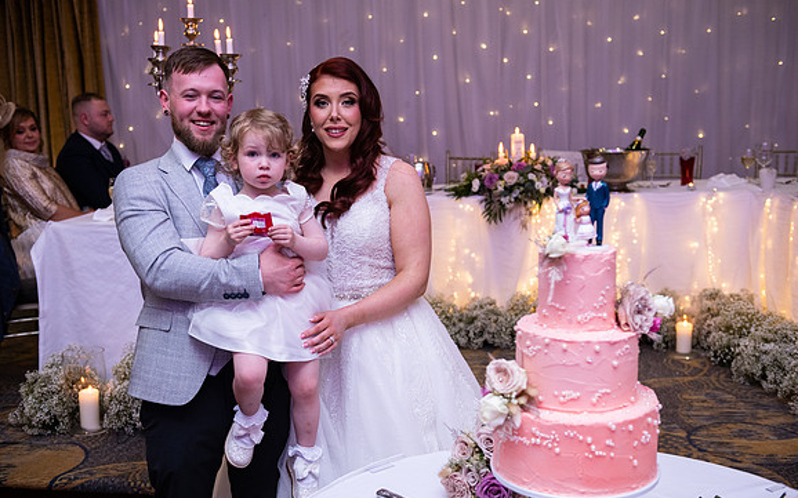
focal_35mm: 43
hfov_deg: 46.2
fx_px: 935
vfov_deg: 29.8
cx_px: 399
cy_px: 257
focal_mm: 42
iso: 640
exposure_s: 1/160
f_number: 3.5
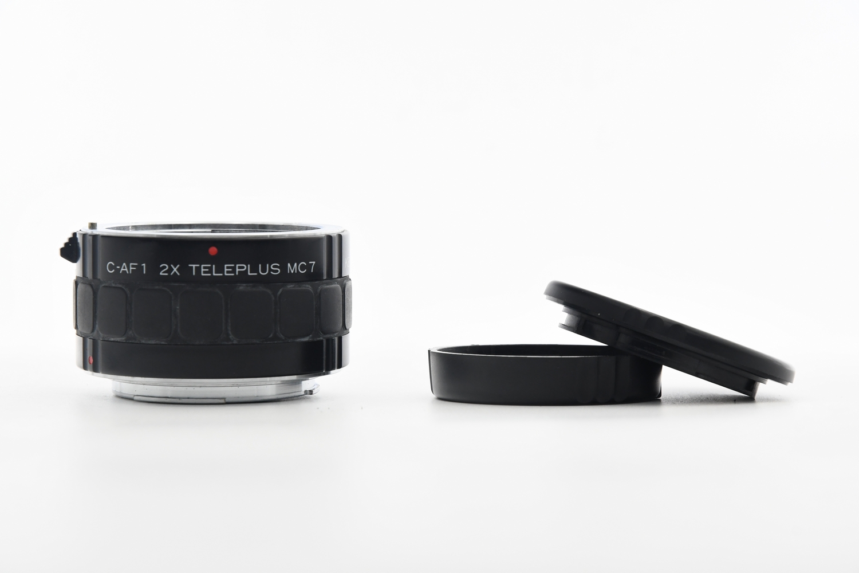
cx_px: 430
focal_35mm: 120
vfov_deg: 11.4
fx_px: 2863
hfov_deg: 17.1
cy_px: 286
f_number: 8
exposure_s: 1/160
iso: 1000
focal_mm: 80
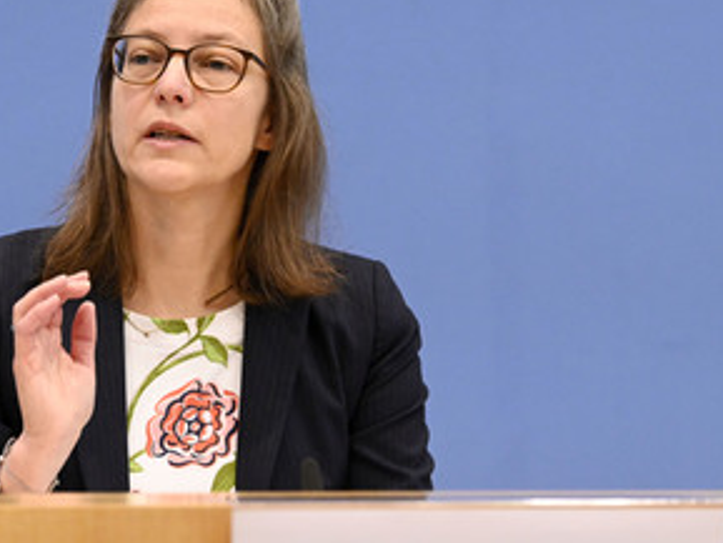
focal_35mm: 129
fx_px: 2695
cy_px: 260
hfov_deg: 15.2
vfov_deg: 11.5
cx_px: 174
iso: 5000
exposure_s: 1/640
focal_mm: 86
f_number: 5.6
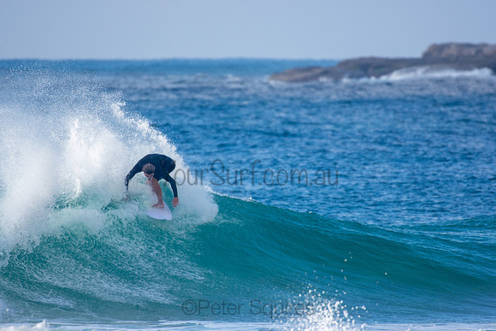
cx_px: 248
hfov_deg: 2.6
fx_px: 10848
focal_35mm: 787
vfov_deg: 1.7
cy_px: 166
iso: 200
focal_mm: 500
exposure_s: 1/640
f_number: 5.6
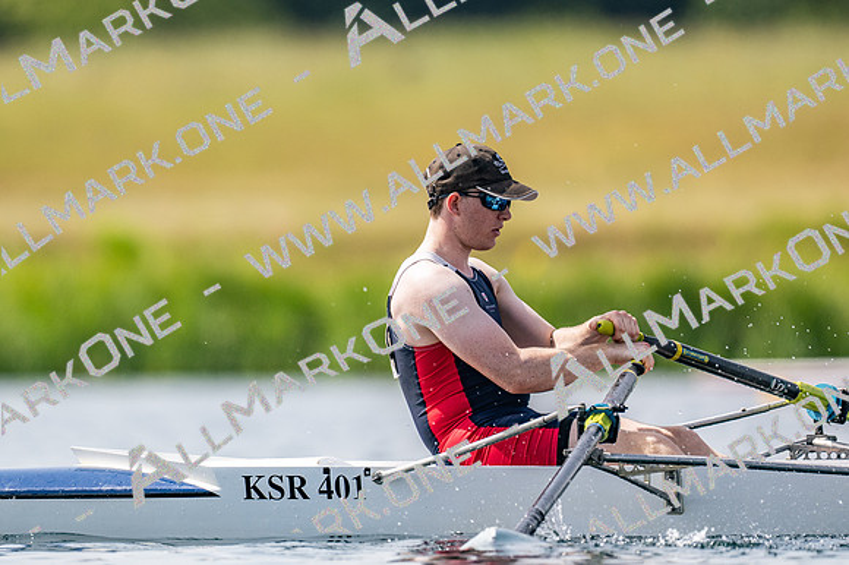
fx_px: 21212
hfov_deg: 2.3
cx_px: 424
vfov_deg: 1.5
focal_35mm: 900
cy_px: 282
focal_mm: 600
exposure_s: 1/2500
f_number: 4
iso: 180
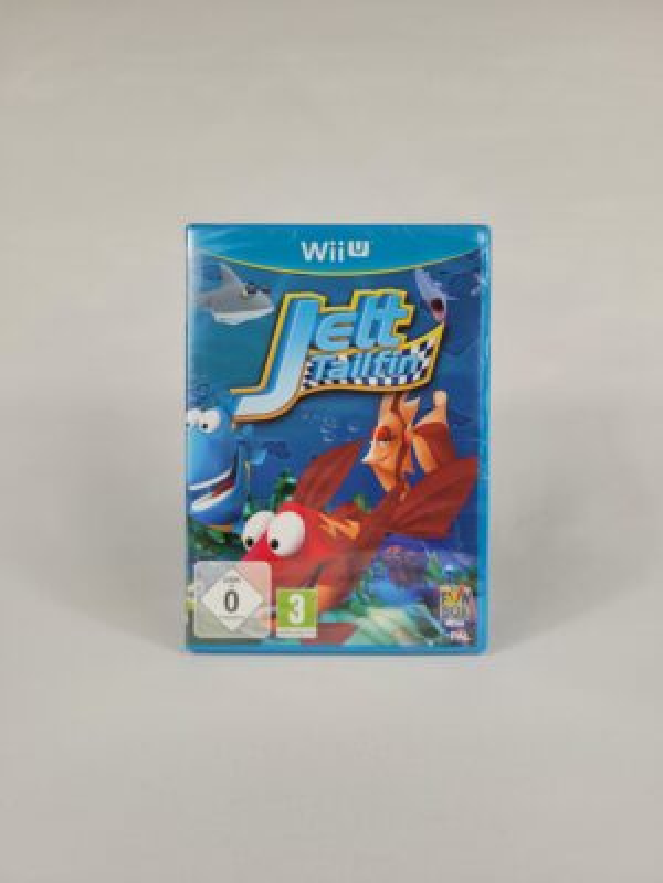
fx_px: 664
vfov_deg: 67.3
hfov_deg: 53.1
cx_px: 332
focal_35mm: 26
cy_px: 442
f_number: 1.8
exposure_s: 1/338
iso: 40
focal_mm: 5.4
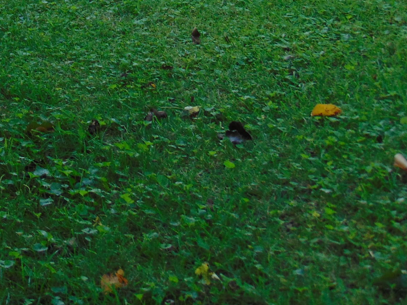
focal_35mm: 132
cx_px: -22
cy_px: -81
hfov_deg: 14.6
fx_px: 1552
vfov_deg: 11.0
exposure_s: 1/60
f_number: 3.5
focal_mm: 9
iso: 80
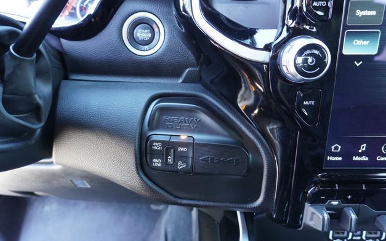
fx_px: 263
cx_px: 190
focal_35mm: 25
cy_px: 113
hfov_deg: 72.5
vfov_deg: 49.3
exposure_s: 1/60
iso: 1600
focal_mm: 16
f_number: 3.5
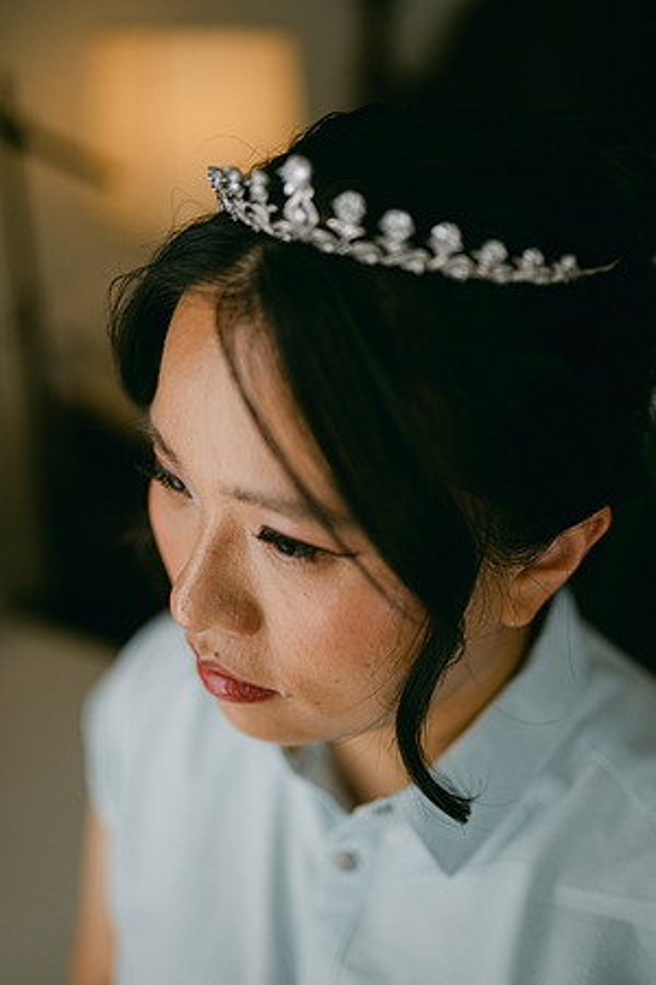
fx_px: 957
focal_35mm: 35
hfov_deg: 37.9
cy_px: 492
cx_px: 328
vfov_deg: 54.4
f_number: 1.4
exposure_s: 1/1000
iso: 80
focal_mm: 35
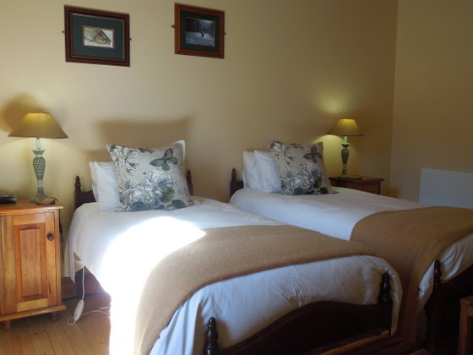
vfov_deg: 45.4
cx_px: 236
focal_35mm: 31
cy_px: 178
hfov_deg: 58.4
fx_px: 424
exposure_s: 1/30
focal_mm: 5.6
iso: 110
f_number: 3.6
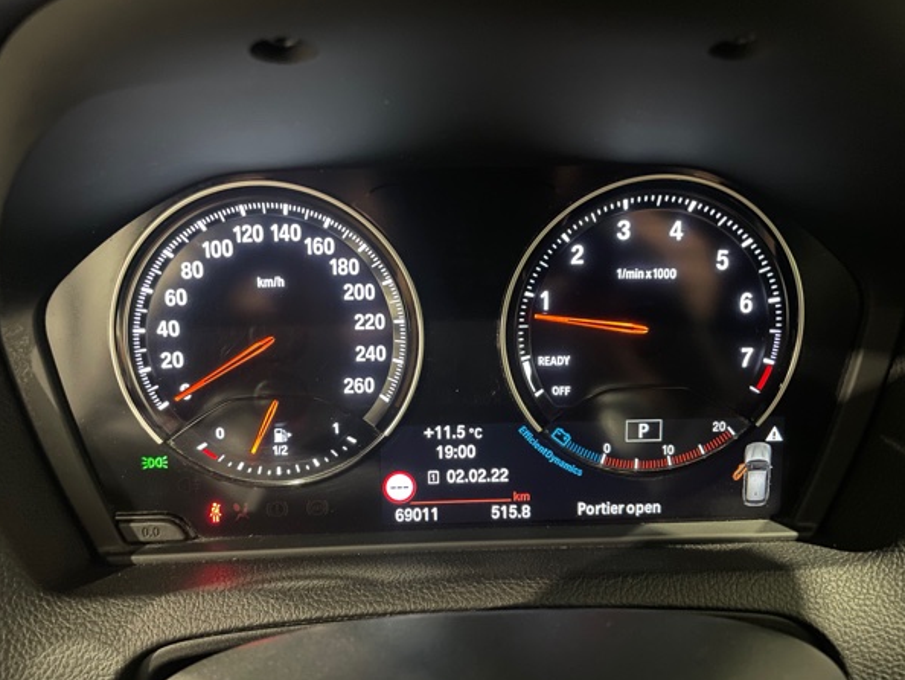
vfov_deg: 49.8
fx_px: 732
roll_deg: +0.4
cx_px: 424
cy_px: 358
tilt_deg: -29.7
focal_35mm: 28
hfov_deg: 63.4
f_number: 1.6
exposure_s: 1/12
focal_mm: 4.2
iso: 500
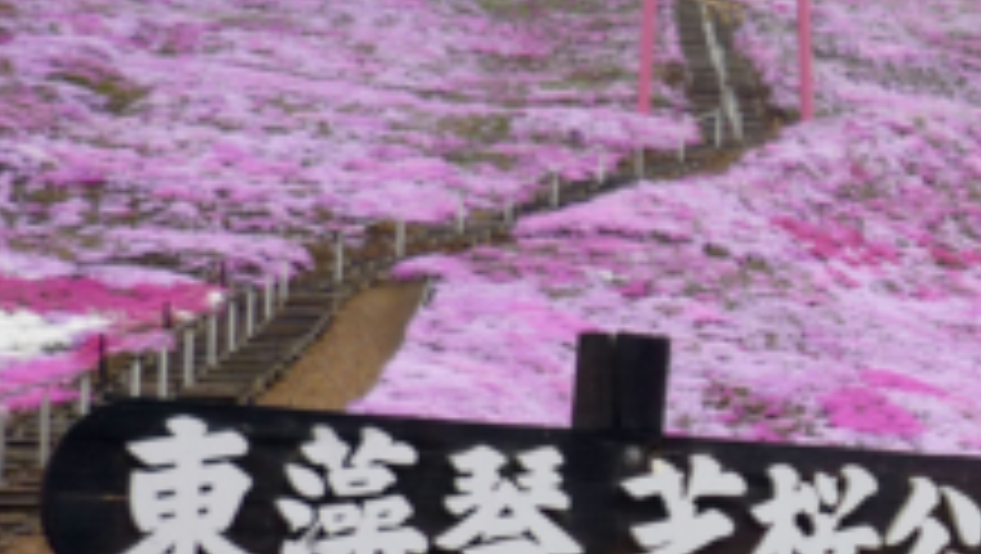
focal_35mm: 99
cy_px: 419
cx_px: 1076
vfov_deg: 12.2
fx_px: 2577
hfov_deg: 20.6
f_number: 2.8
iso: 100
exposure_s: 1/160
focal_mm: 5.5
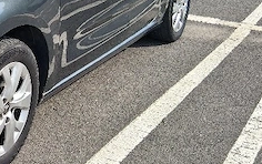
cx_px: -57
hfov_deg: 26.0
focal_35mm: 70
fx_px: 500
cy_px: 11
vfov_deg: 18.3
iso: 25
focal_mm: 3.98
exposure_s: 1/385
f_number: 1.8
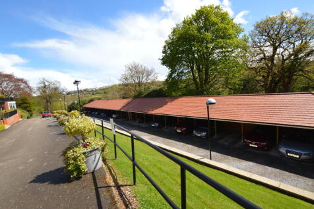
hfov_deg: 100.4
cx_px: 157
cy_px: 104
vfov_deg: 77.3
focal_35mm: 15
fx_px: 131
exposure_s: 1/200
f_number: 8
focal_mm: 10
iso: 100
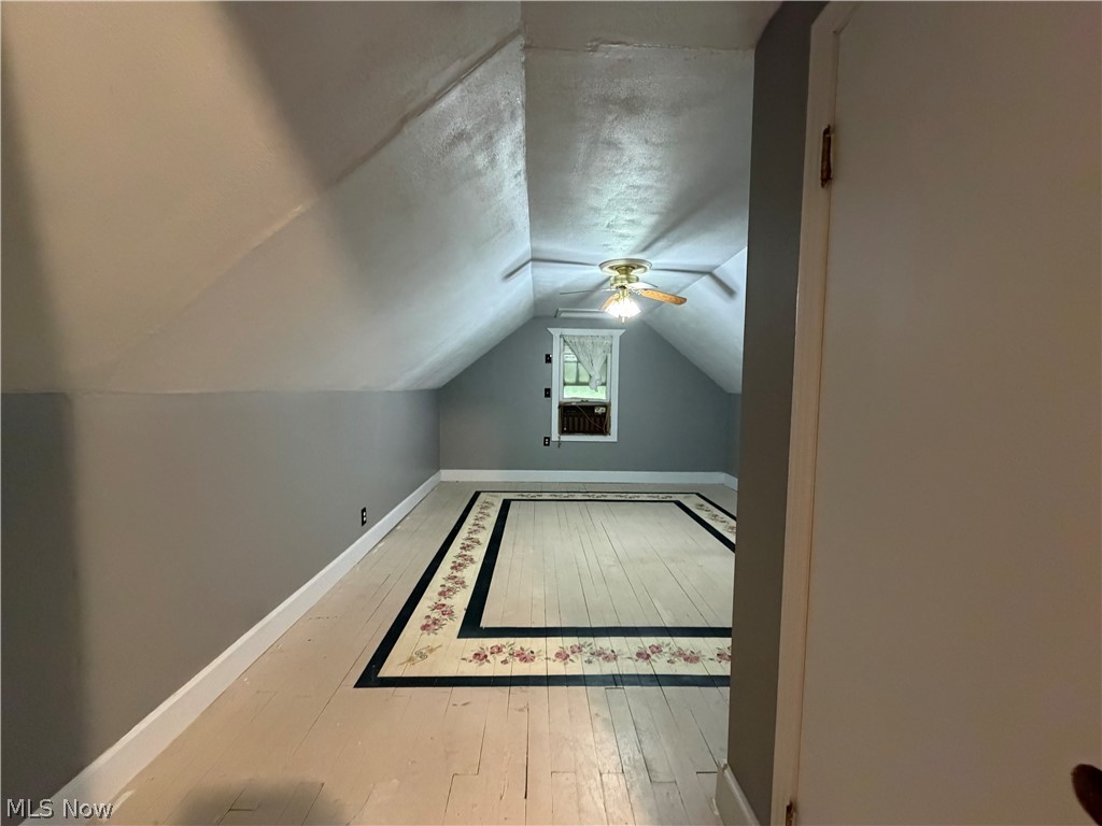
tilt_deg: +0.2
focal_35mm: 14
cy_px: 413
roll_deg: +0.8
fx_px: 446
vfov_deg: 85.7
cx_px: 551
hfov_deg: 102.1
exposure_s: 1/60
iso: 800
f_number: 2.2
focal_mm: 2.22
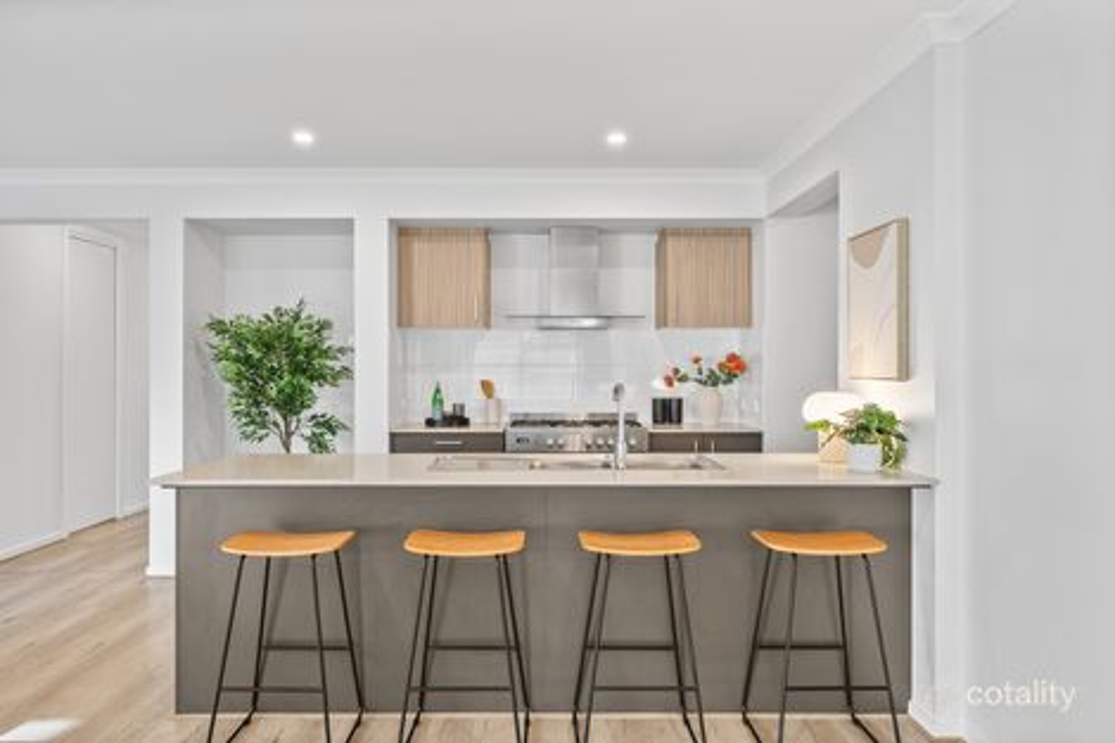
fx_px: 743
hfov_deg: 73.8
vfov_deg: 53.1
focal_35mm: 24
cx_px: 558
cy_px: 372
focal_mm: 24
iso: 800
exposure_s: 1/8
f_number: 8
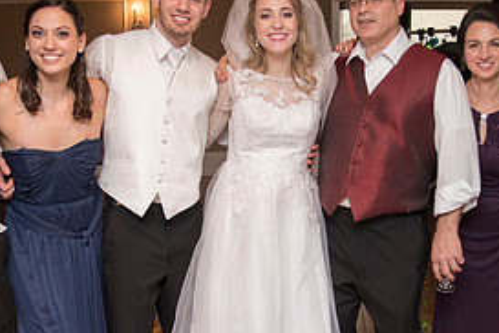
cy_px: 206
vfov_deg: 26.4
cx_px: 267
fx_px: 707
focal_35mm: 51
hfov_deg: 38.9
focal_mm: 24
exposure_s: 1/125
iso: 2000
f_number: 4
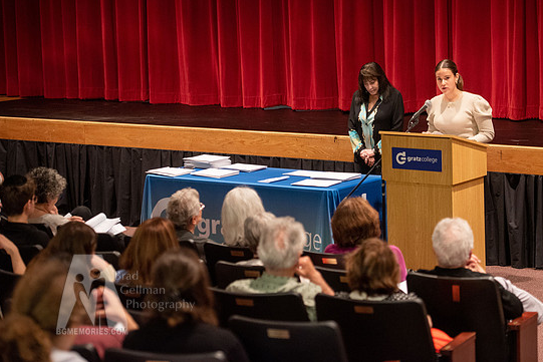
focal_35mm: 107
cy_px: 148
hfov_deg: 19.1
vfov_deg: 12.8
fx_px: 1614
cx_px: 320
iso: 2500
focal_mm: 90
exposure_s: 1/80
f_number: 2.8
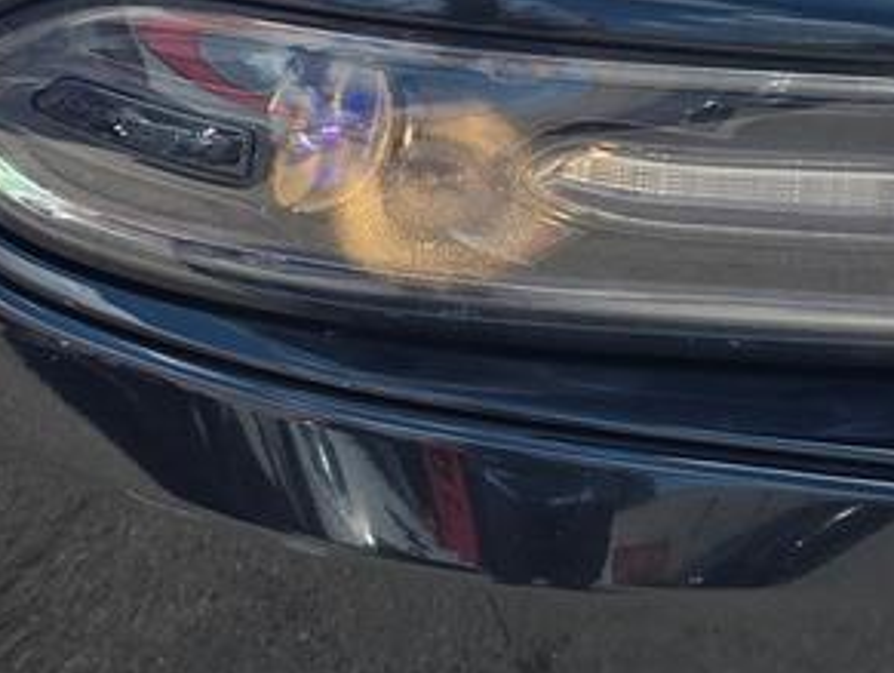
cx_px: 433
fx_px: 2612
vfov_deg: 14.6
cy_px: 92
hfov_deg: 19.4
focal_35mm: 101
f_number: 1.7
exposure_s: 1/4889
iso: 80
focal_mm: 6.3
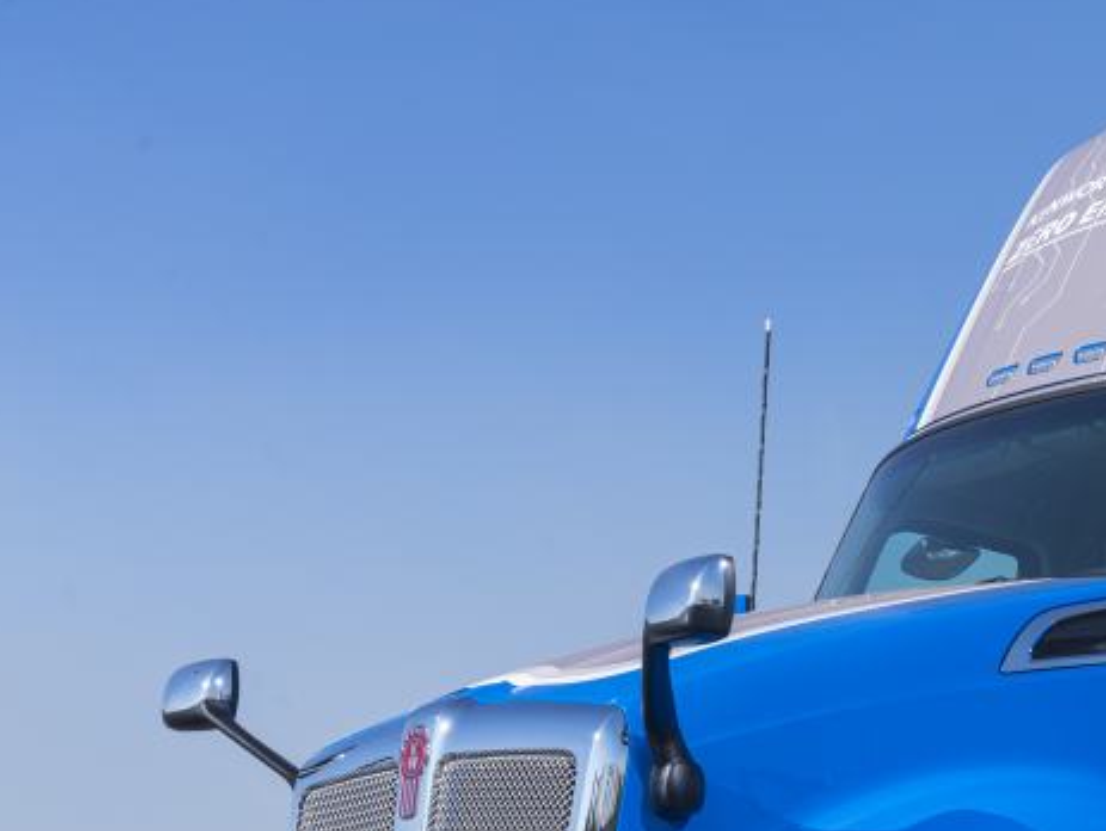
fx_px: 2654
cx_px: 1099
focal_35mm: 83
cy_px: 703
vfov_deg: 17.6
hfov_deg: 22.6
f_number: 11
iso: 100
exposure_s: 1/100
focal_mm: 40
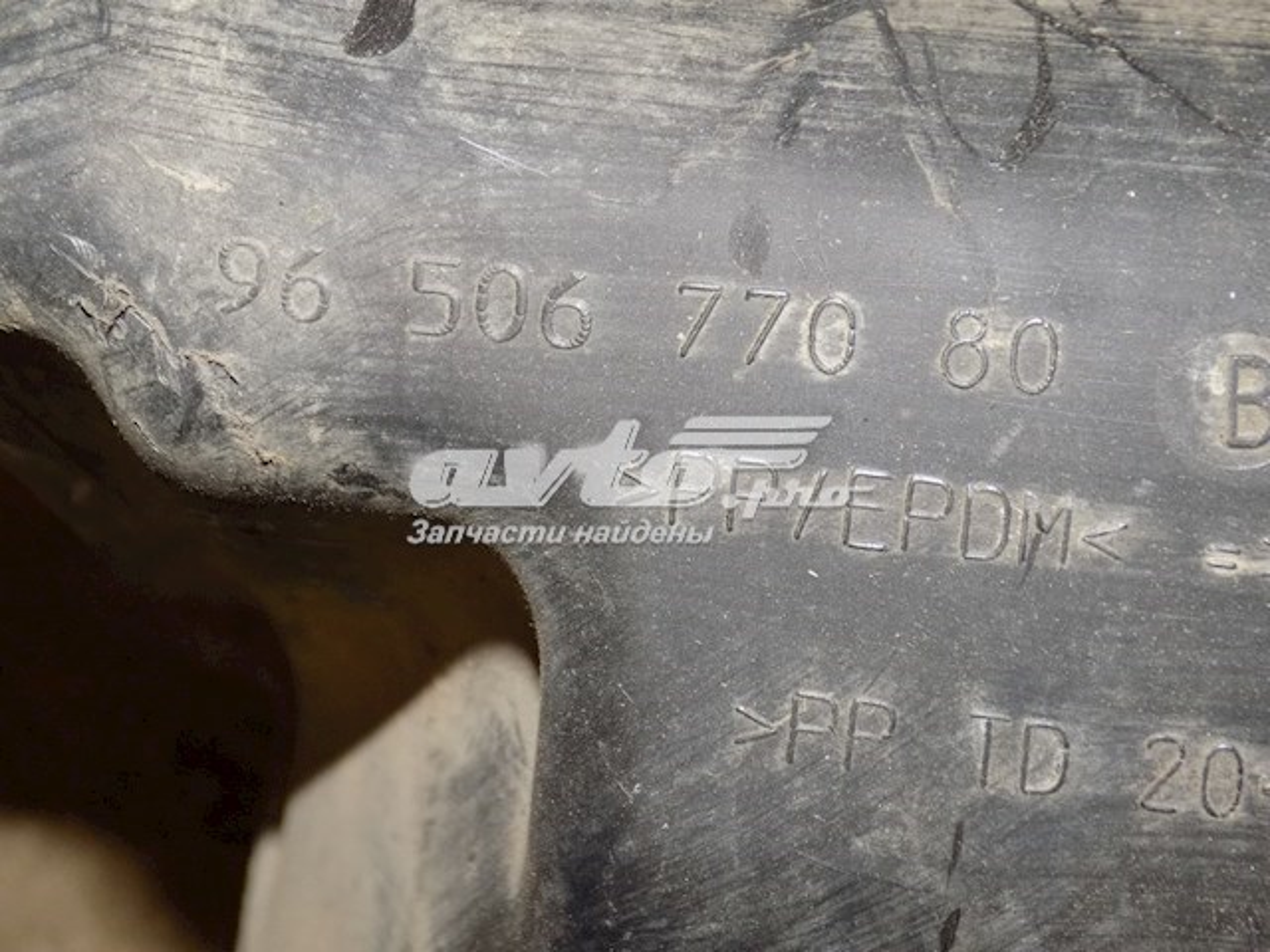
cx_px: 635
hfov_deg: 27.8
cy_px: 476
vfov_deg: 21.0
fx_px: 2568
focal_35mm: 70
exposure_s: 1/30
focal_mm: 12.5
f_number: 4.2
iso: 200
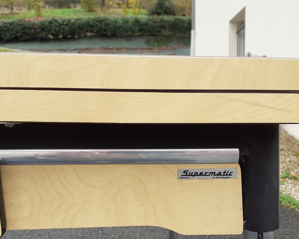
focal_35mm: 43
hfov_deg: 42.9
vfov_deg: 34.3
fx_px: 381
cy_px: 175
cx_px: 153
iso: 40
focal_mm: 3.6
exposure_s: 1/283
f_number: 1.9
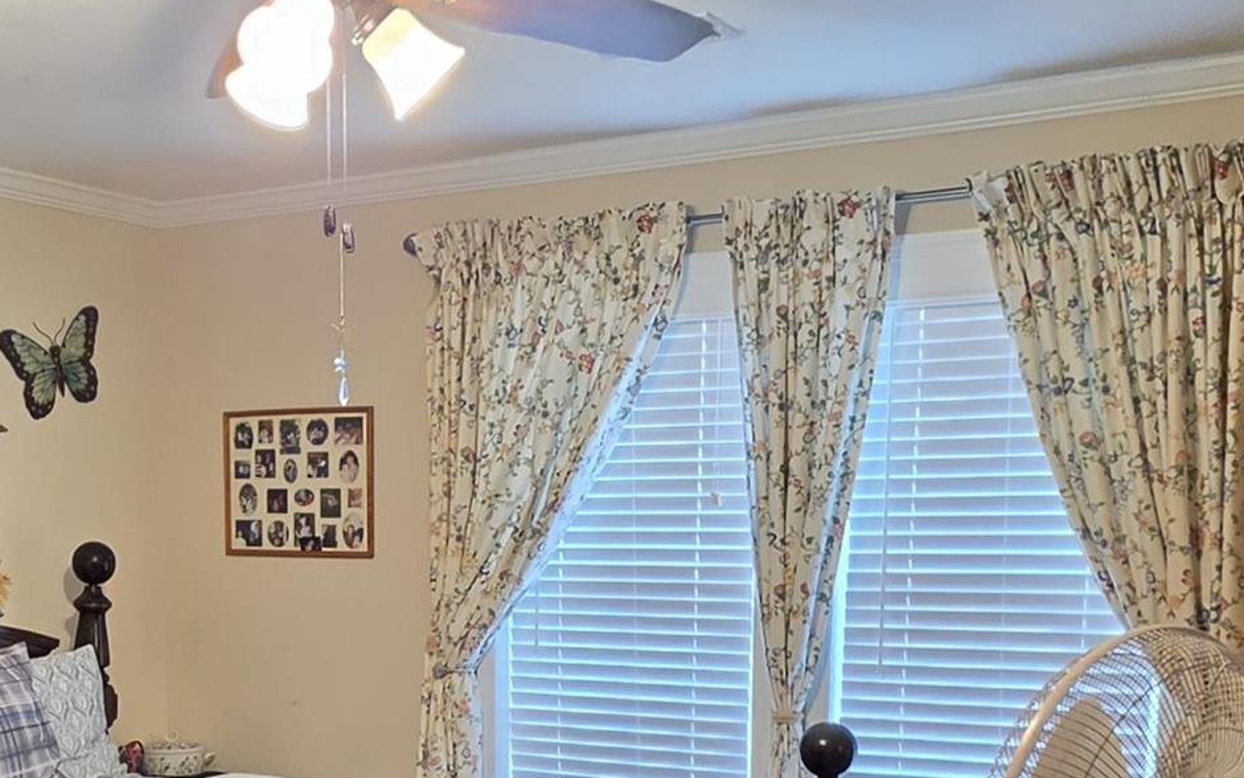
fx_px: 1526
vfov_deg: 27.4
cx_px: 336
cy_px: 728
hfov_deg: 43.2
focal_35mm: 45
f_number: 1.9
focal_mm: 2.2
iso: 160
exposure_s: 1/60
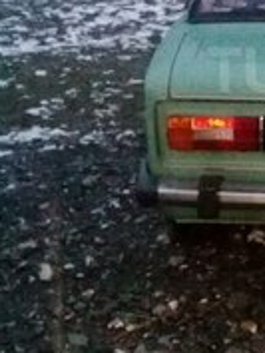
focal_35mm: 87
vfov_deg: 22.2
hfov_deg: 16.0
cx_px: 361
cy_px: 70
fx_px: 887
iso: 800
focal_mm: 3.3
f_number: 2.2
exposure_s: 1/15
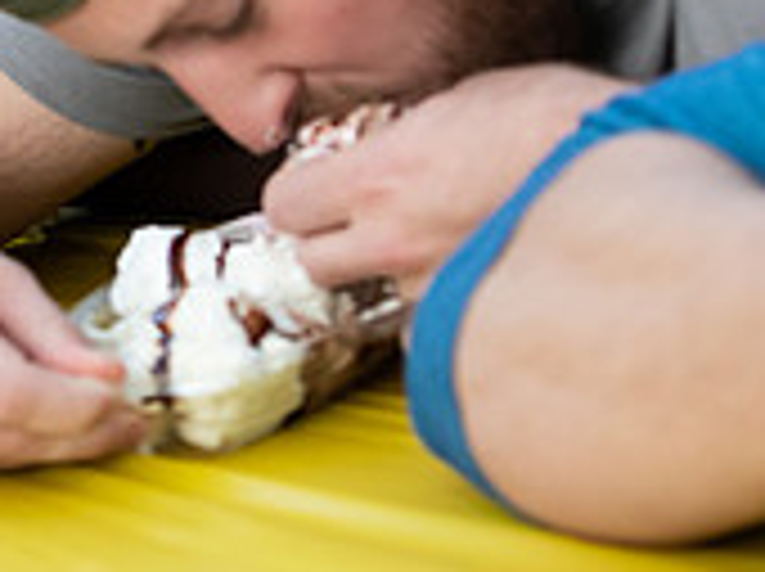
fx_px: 6665
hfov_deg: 6.5
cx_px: -292
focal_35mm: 302
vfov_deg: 4.9
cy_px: -52
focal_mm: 92
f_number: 4
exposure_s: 1/320
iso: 800
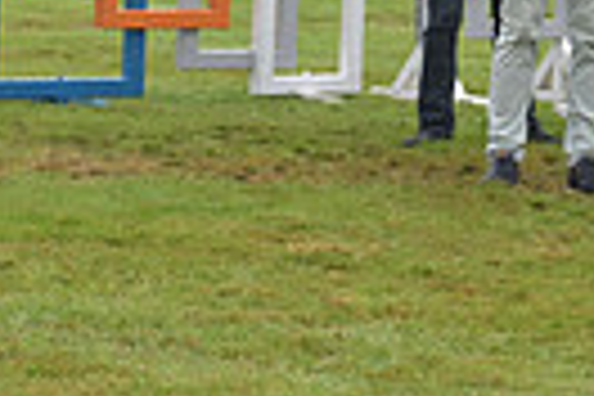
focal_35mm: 388
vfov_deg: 3.5
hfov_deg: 5.2
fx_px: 6401
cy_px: -205
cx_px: -536
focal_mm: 88
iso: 900
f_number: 5.6
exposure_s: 1/800
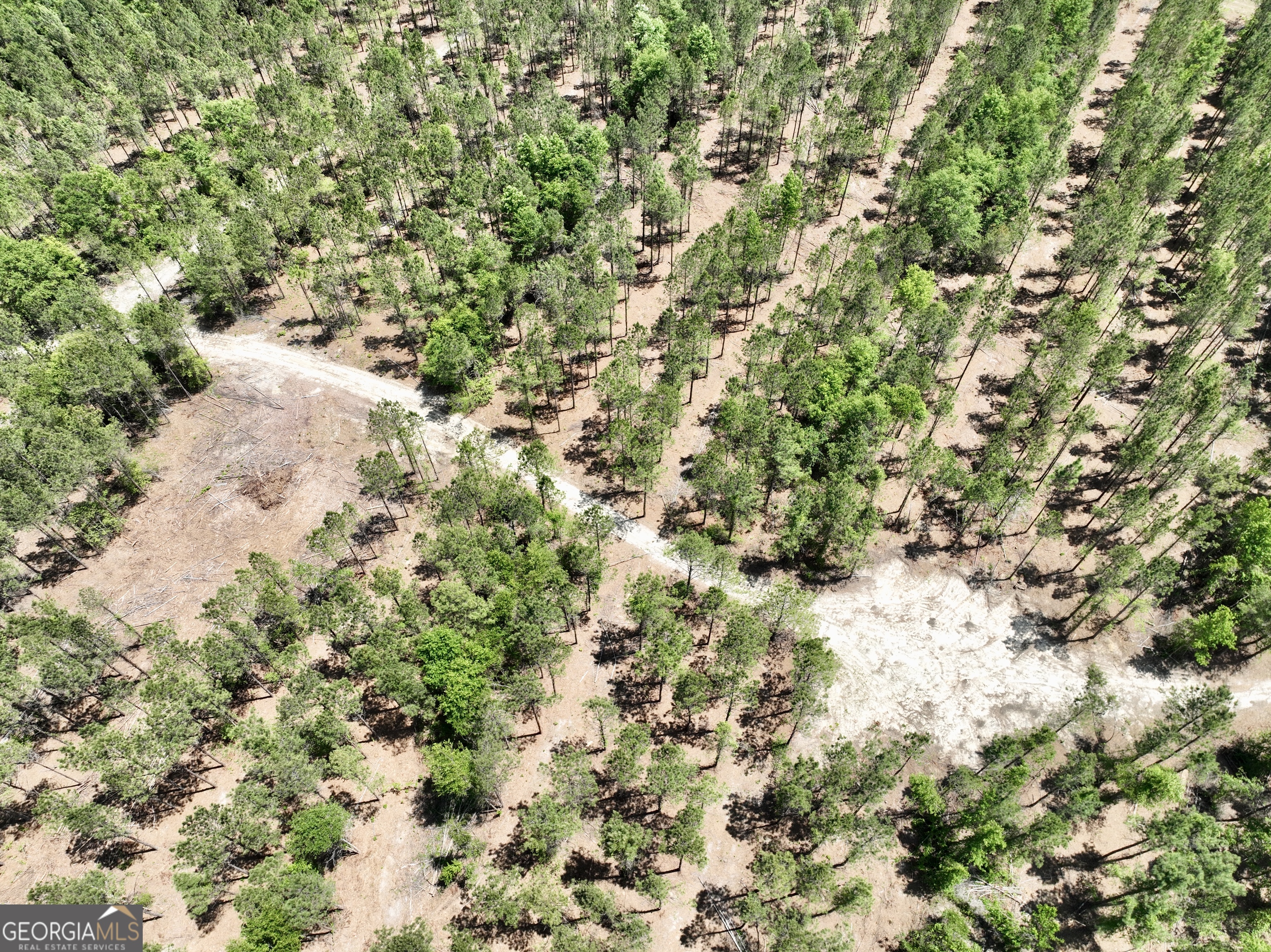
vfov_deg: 56.8
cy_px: 476
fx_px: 881
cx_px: 636
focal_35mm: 24
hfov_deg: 71.6
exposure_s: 1/800
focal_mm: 12.29
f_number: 2.8
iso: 100
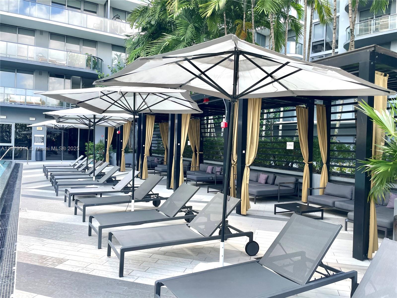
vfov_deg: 53.1
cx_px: 198
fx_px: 298
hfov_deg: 67.3
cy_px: 149
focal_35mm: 26
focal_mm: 4.2
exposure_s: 1/315
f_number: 1.6
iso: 32
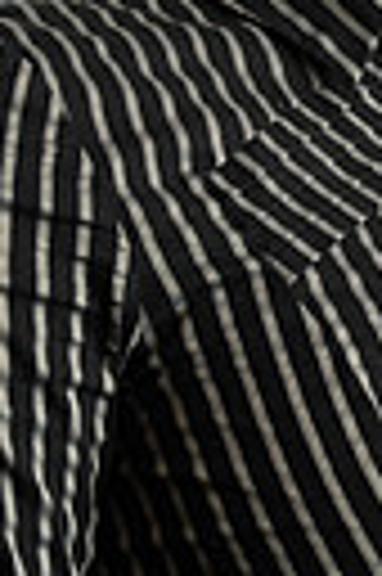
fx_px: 8410
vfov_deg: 3.9
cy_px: -158
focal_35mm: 527
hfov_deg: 2.6
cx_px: 422
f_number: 6.3
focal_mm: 150
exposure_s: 1/200
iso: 500
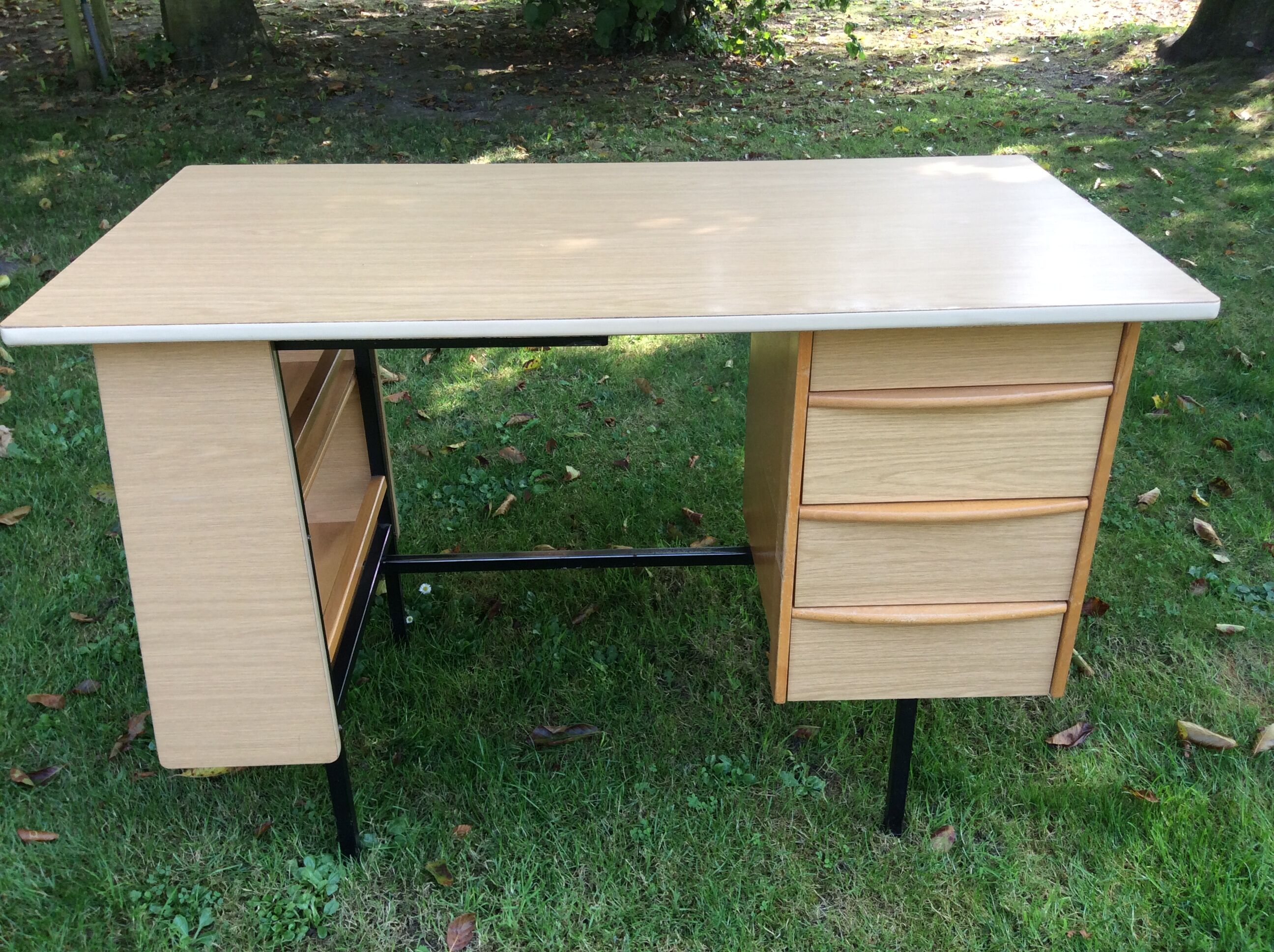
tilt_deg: -30.8
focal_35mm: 32
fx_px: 1176
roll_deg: +1.9
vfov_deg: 44.1
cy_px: 476
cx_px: 637
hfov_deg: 56.9
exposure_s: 1/106
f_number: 2.4
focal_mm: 3.3
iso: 32
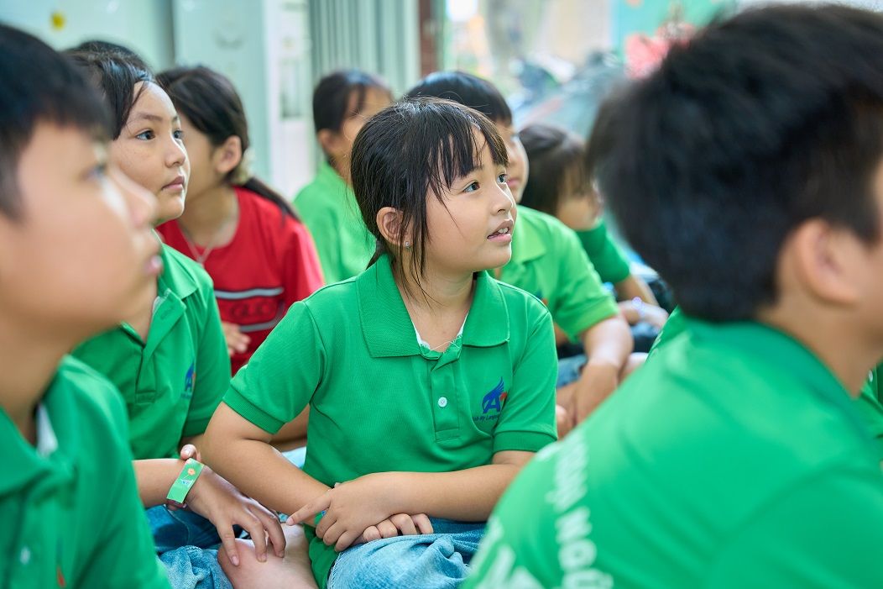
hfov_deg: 28.8
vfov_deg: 19.5
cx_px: 442
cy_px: 294
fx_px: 1717
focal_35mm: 70
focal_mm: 70
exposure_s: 1/250
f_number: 2.8
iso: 800
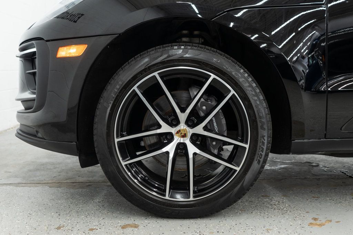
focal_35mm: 42
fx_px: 412
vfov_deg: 31.9
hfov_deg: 46.4
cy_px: 118
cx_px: 176
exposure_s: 1/50
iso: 500
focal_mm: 28
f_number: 3.2
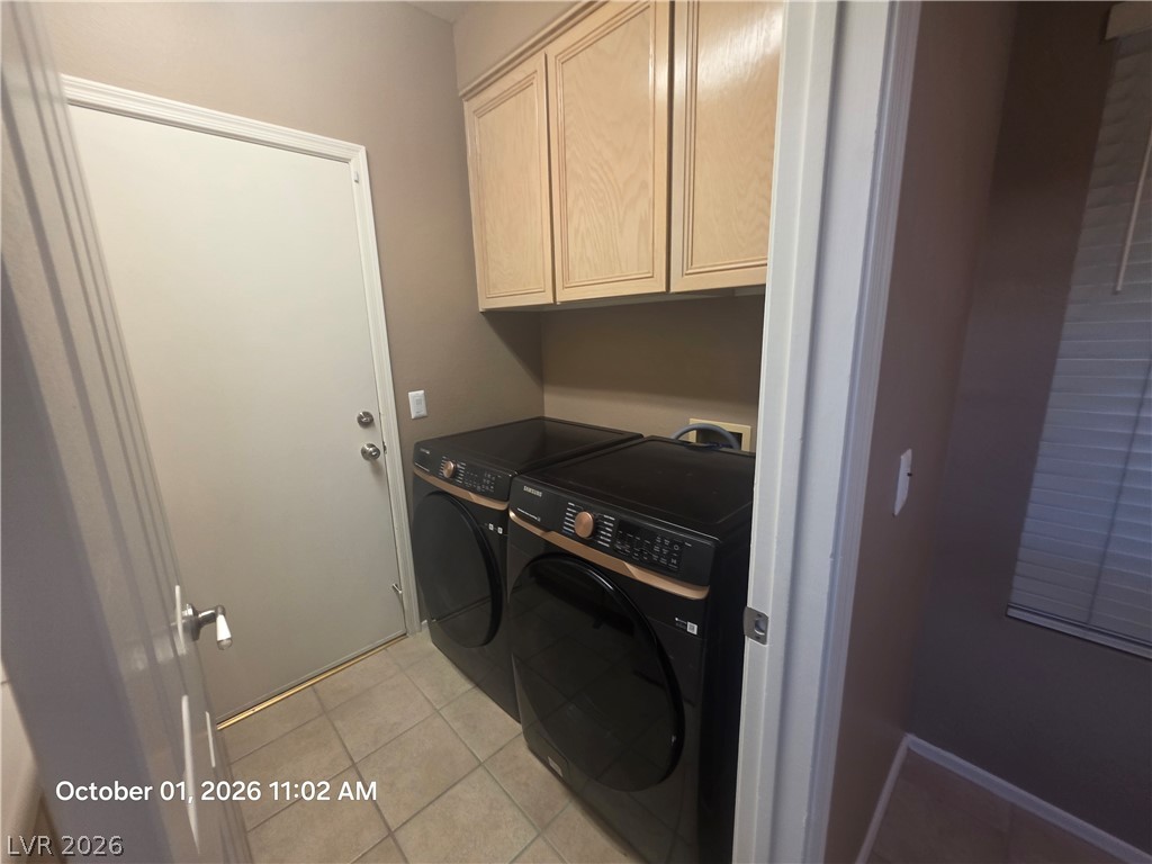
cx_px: 576
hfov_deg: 106.2
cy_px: 432
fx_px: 433
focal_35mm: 13
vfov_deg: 89.9
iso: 160
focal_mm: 2.2
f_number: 1.9
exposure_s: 1/60
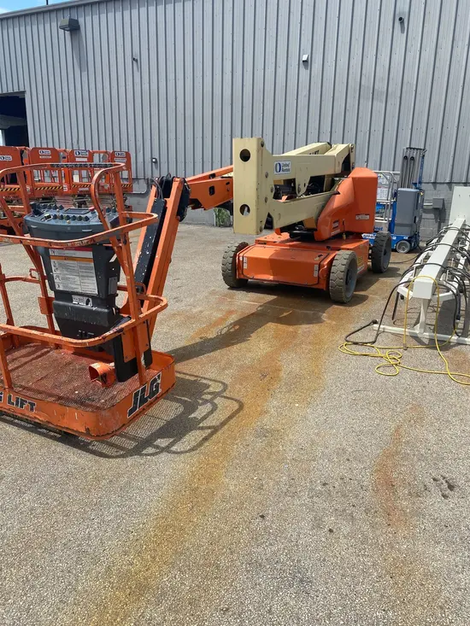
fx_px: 471
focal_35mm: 26
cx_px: 235
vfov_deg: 67.3
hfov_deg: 53.1
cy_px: 313
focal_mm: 4.25
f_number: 1.8
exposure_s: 1/3401
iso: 32
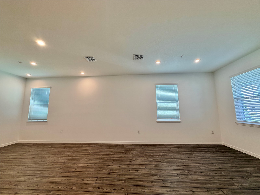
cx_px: 130
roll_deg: +0.0
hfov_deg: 102.1
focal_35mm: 14
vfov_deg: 85.7
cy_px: 98
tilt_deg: +7.7
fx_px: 105
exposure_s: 1/120
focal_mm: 2.22
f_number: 2.2
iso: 125
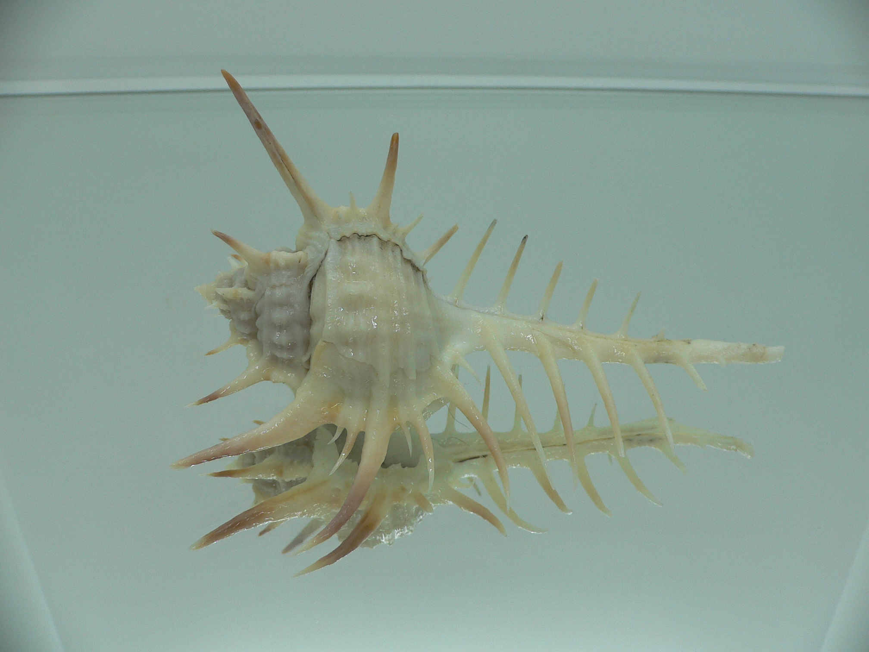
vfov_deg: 40.7
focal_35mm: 35
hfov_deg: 52.6
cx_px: 434
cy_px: 326
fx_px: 879
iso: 80
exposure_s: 1/60
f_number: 2.8
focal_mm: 4.6
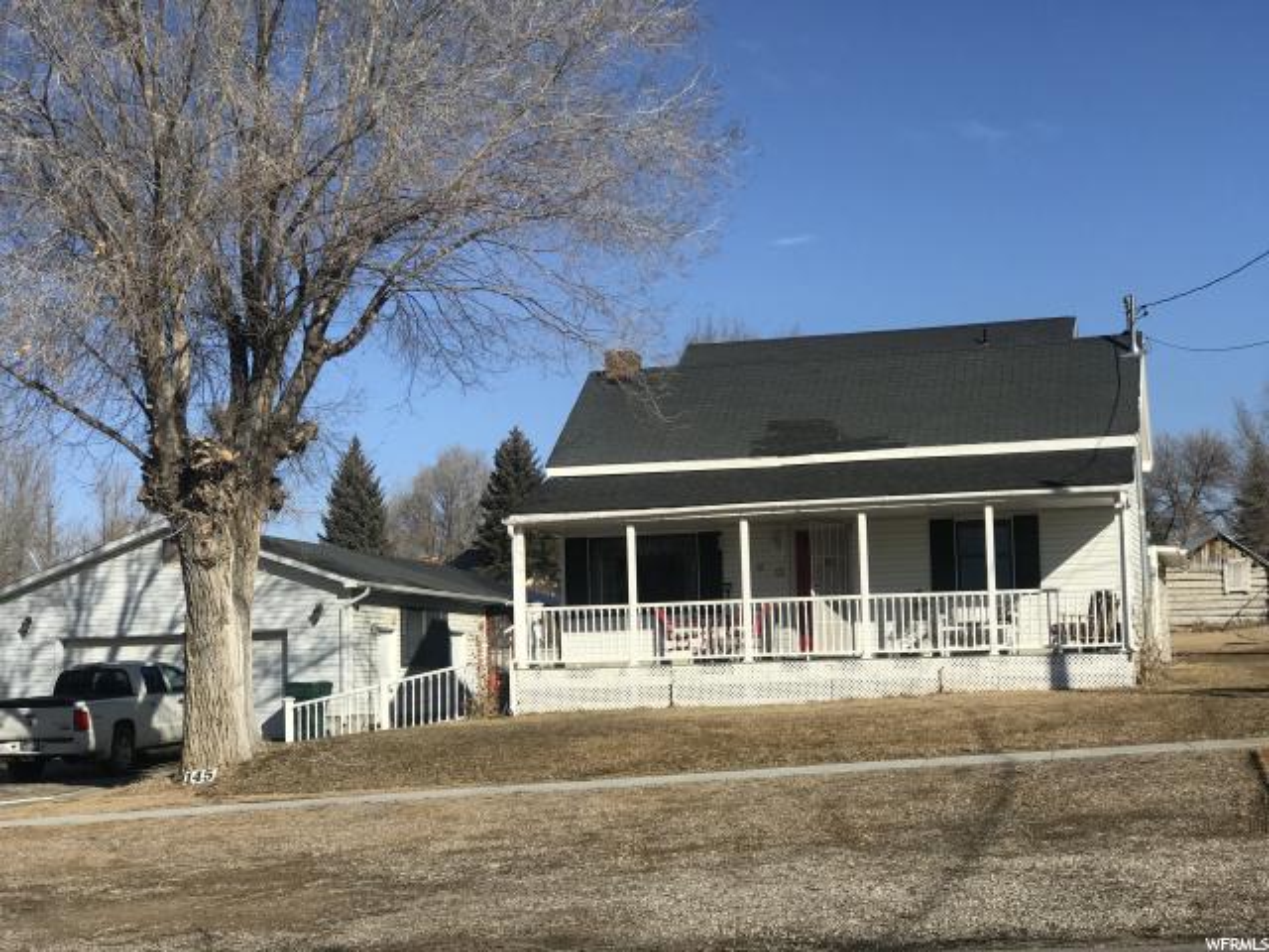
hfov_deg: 33.8
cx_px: 634
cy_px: 476
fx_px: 2090
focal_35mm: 57
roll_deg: +1.6
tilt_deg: +5.7
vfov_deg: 25.7
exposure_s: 1/1709
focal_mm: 6.6
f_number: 2.8
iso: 20
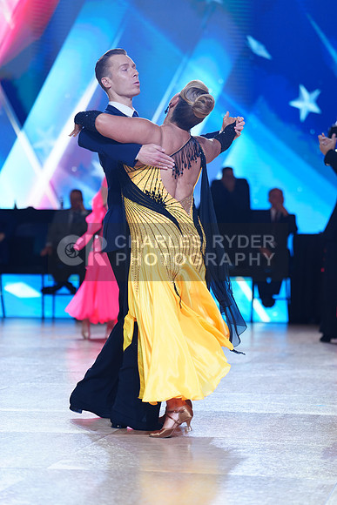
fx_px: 1600
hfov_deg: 12.0
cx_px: 168
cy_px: 252
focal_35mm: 114
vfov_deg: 17.9
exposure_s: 1/500
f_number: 2.8
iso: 500
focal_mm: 114
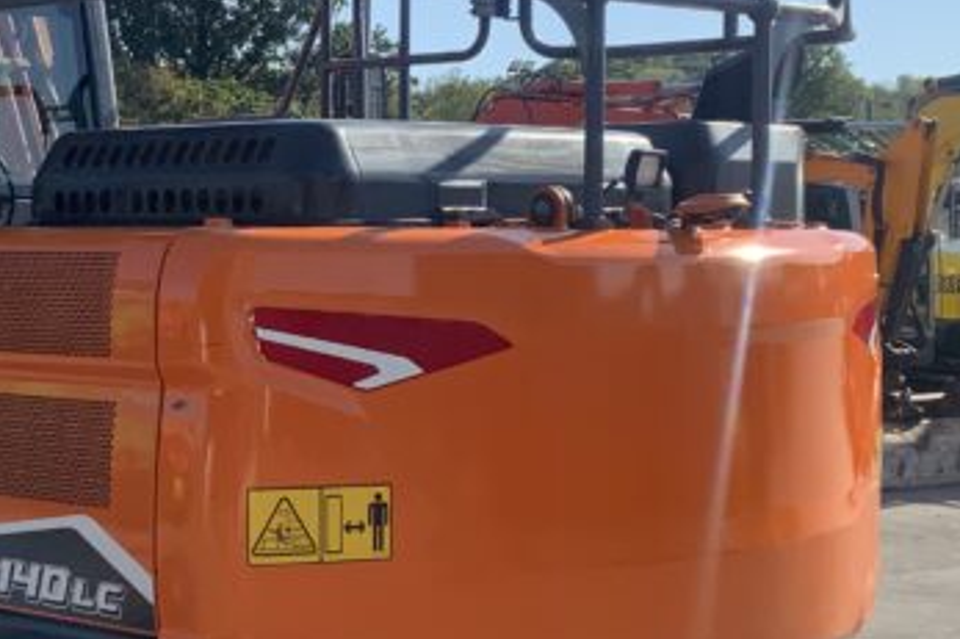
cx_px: 255
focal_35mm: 89
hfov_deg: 22.7
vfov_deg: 15.3
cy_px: 296
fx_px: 2372
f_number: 1.8
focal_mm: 3
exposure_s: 1/1848
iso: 16
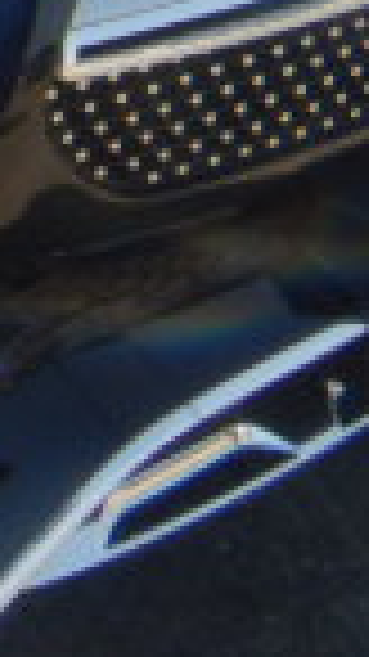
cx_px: -612
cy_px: -212
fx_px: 2003
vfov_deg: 17.4
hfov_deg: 9.1
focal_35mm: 115
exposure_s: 1/200
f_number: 2.8
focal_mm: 4.3
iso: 125
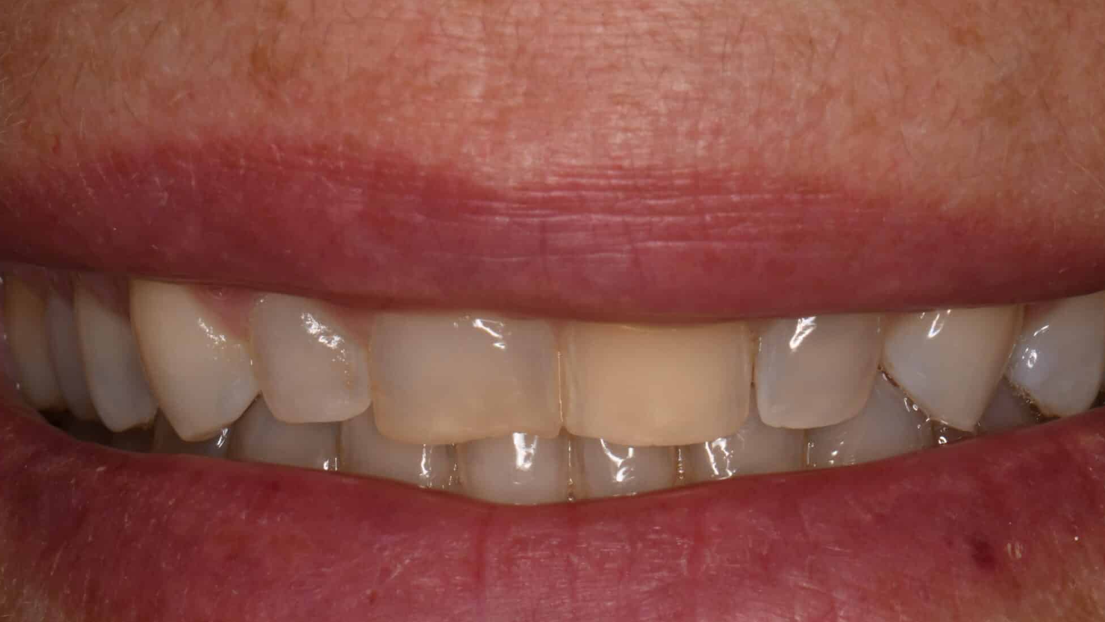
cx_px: 567
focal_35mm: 175
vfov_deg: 6.9
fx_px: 5128
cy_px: 375
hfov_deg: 12.3
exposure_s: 1/60
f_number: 36
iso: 200
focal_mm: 85
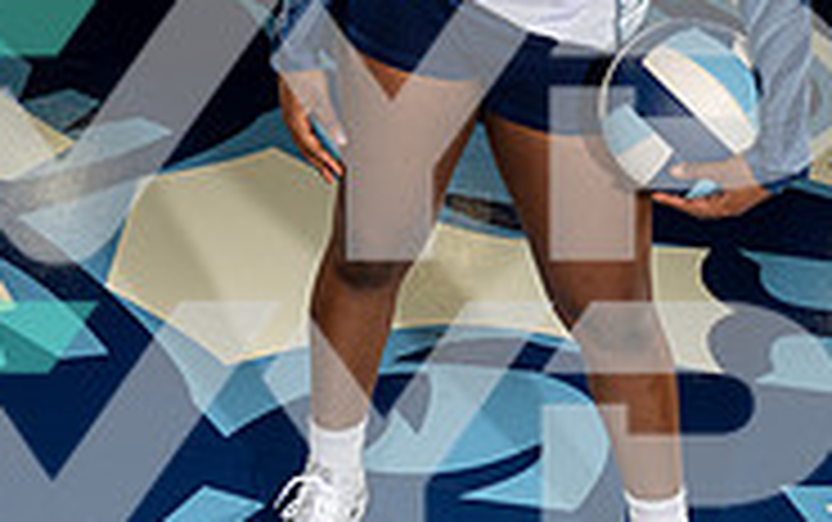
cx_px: 499
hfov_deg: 20.0
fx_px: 2360
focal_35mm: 104
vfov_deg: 12.6
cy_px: 126
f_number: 6.3
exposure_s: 1/250
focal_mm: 42
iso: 250
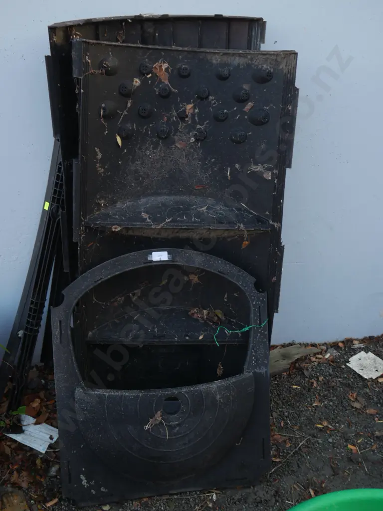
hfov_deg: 37.7
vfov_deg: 49.0
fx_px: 561
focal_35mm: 38
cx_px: 192
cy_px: 256
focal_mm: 19
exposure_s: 1/60
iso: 250
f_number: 4.1
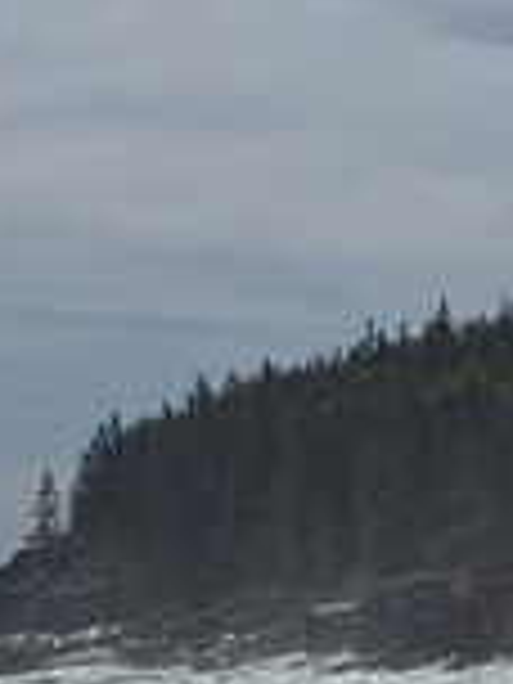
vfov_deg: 12.0
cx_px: 176
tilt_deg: +2.8
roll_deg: +1.0
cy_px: 436
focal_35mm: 164
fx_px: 3241
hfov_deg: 9.0
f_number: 1.78
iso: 50
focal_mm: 6.76
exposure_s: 1/15385
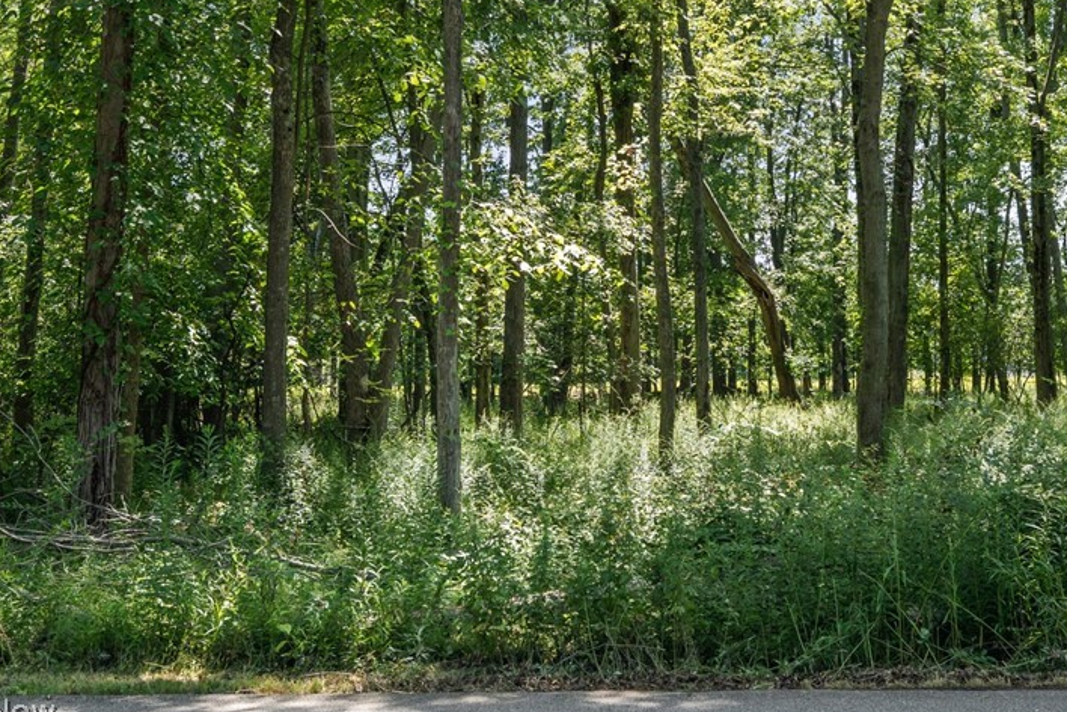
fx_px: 1363
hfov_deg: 42.1
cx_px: 722
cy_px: 189
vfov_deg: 28.9
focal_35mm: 46
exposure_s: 1/25
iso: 250
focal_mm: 20
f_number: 9
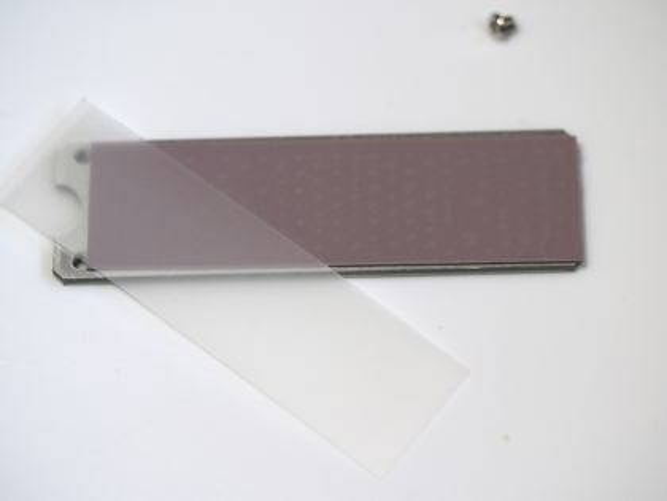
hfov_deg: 16.4
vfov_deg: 12.3
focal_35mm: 120
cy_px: 250
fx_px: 2312
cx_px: 334
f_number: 2.8
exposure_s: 1/125
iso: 500
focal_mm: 60
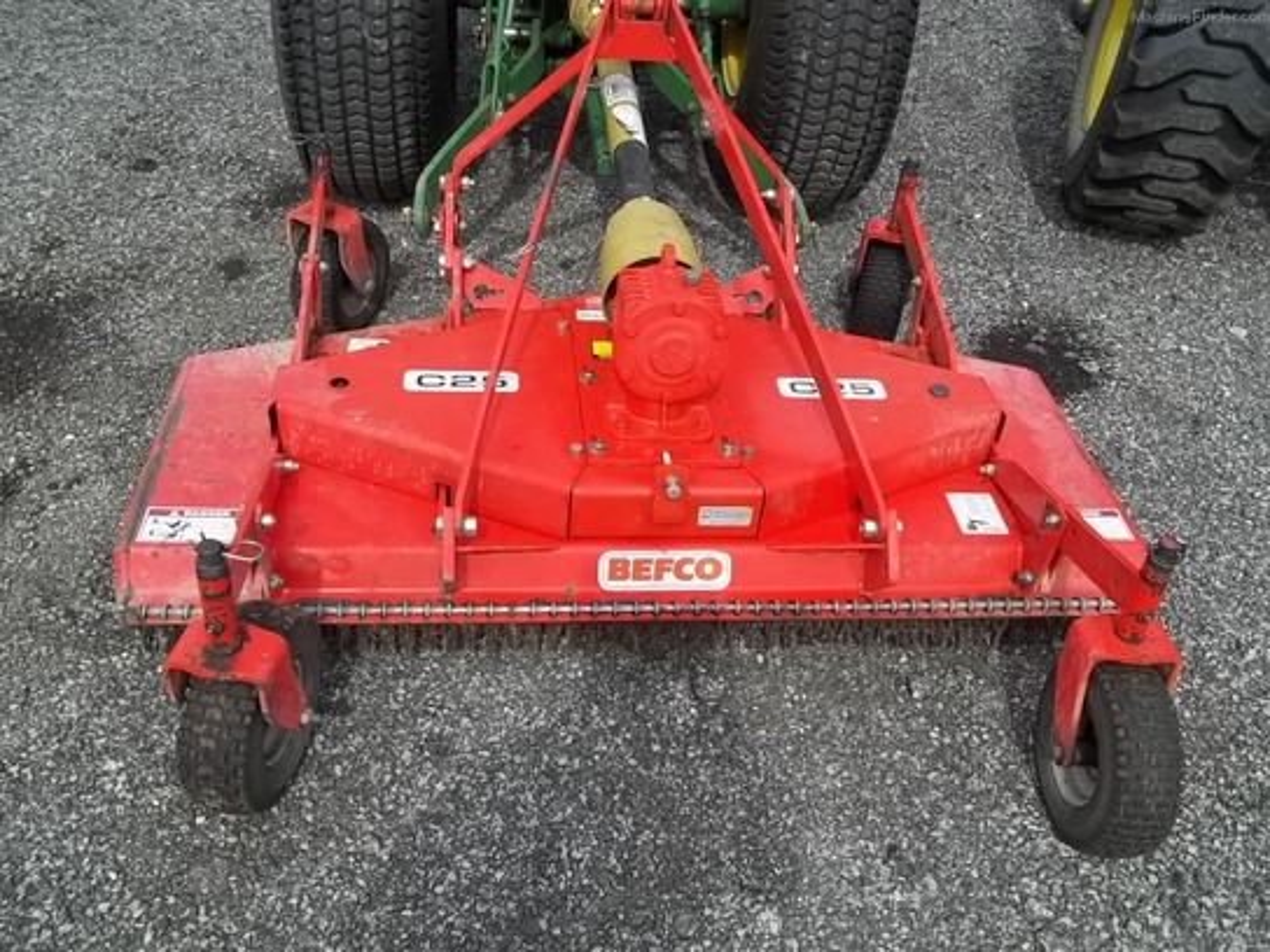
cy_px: 476
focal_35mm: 32
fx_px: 1174
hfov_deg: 56.8
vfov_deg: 44.2
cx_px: 635
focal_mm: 5.7
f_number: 8.8
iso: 64
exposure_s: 1/100
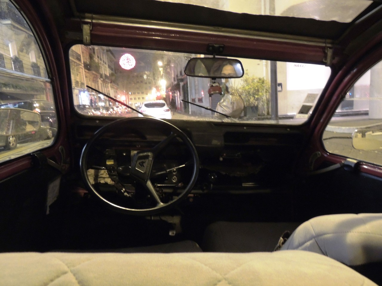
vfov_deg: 56.8
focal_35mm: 24
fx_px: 265
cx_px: 191
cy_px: 143
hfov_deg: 71.6
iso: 800
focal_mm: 4.3
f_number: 3
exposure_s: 1/2
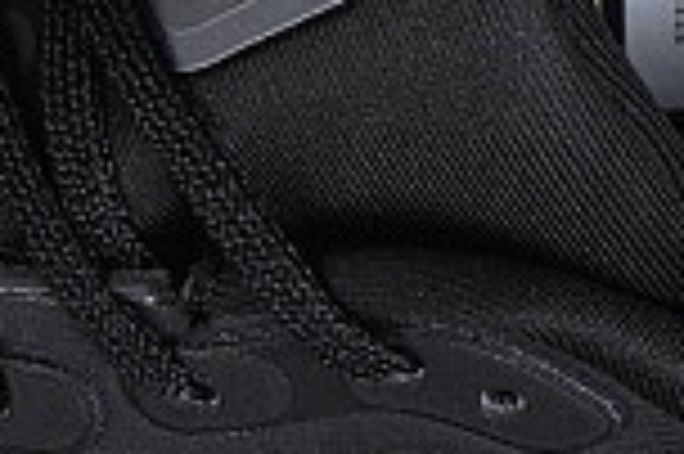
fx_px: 10135
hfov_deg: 3.9
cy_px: -49
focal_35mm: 534
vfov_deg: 2.6
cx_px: 99
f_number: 6.3
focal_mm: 50
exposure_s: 1/50
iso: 160
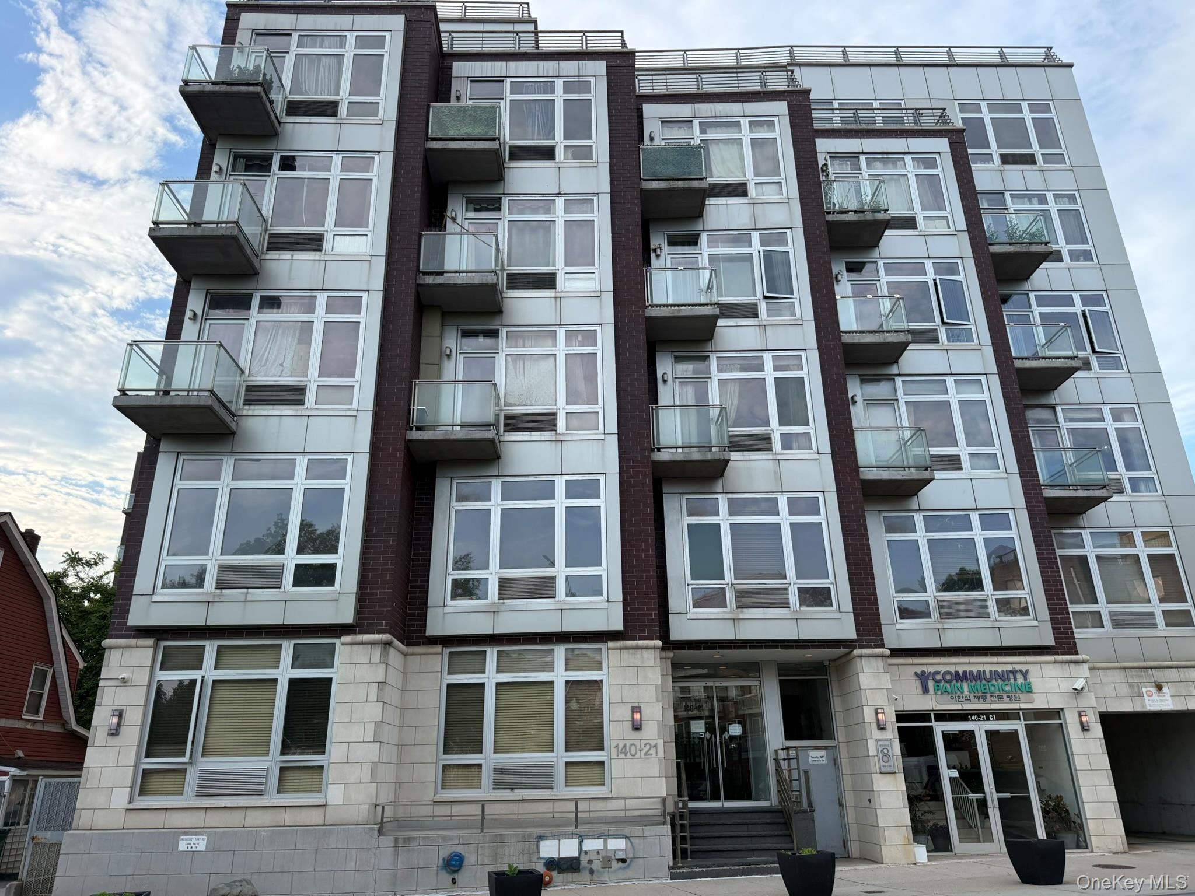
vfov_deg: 56.8
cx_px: 598
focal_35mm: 24
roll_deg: +0.9
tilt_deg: +21.7
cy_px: 448
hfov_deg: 71.6
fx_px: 829
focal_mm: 6.76
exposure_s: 1/1949
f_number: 1.78
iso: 100
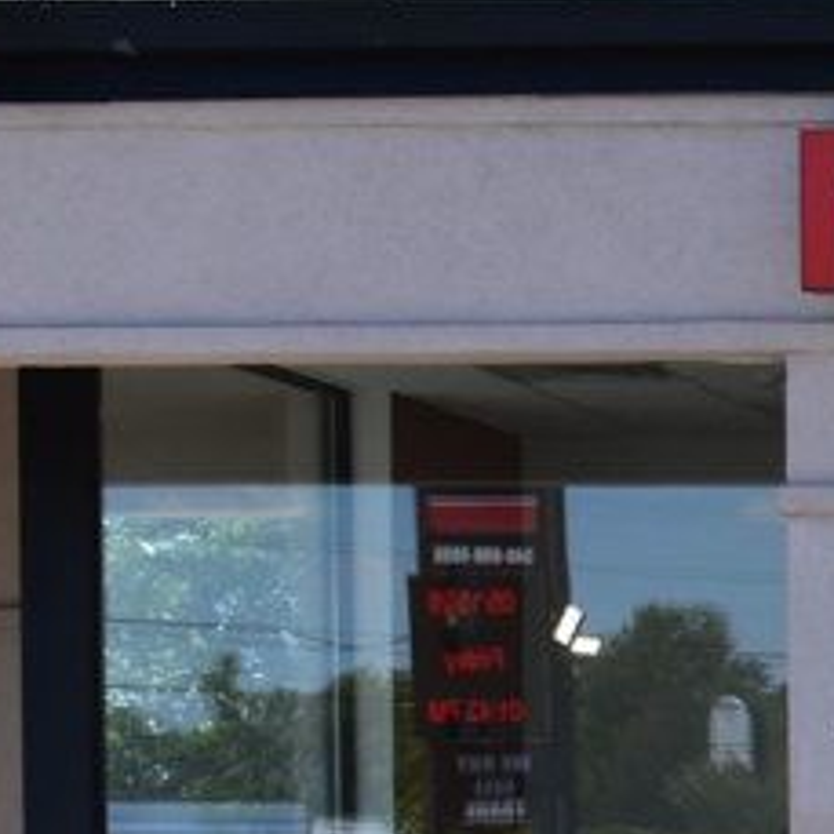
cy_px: 1060
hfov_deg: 9.4
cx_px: 1814
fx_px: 4661
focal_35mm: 171
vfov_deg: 10.0
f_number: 11
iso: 400
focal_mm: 30
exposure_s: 1/400
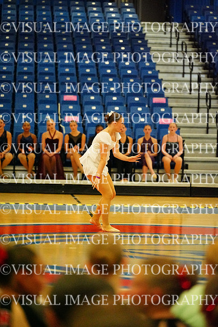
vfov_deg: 13.7
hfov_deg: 9.2
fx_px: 1362
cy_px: 164
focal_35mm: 150
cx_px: 109
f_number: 2.8
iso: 25600
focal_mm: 150
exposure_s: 1/2000
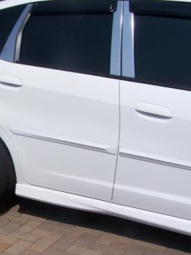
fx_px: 471
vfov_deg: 30.2
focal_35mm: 64
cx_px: -20
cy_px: 146
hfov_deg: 21.7
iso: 80
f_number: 5.6
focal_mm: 6.3
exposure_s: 1/1000
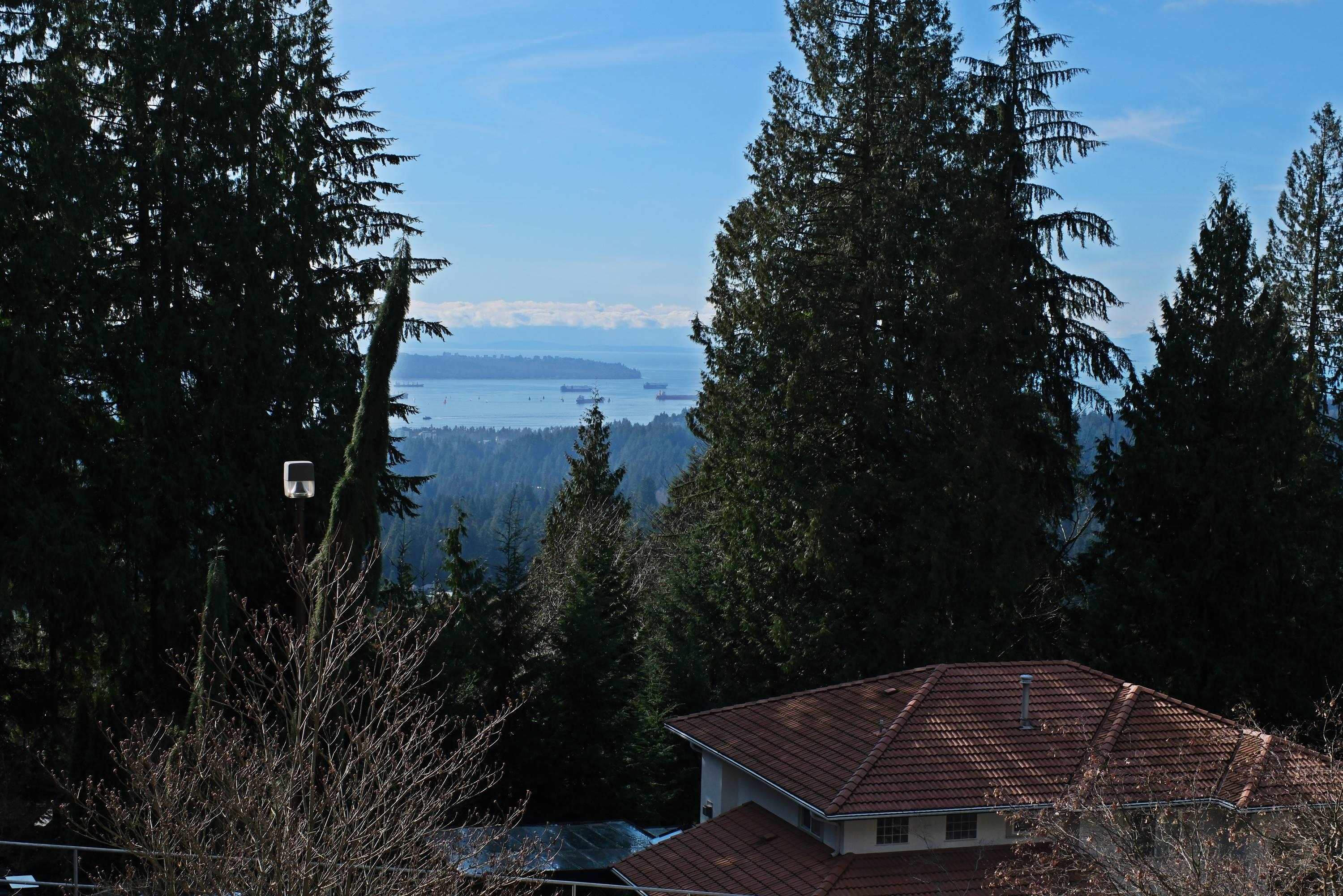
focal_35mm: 45
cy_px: 448
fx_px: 1679
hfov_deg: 43.6
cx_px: 672
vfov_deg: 29.9
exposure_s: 1/1300
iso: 500
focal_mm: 30
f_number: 8
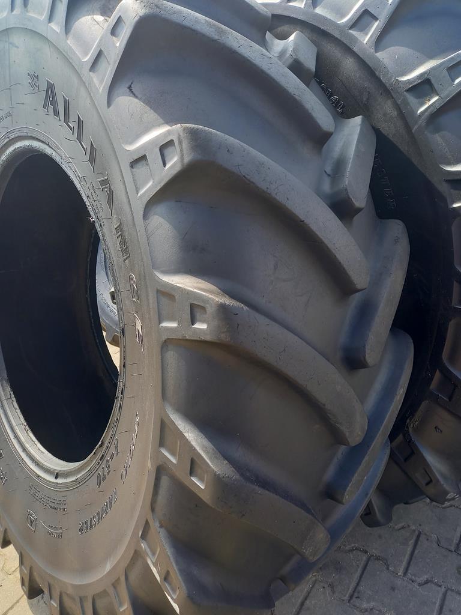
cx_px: 230
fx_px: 444
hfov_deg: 54.9
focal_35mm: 25
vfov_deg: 69.4
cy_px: 308
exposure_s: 1/117
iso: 50
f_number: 1.8
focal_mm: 4.65
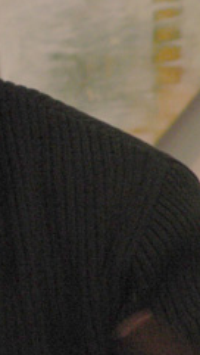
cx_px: -82
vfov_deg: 1.9
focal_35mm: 1139
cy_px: 43
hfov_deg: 1.1
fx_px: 10712
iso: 160
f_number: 4.5
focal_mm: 69.45
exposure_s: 1/30
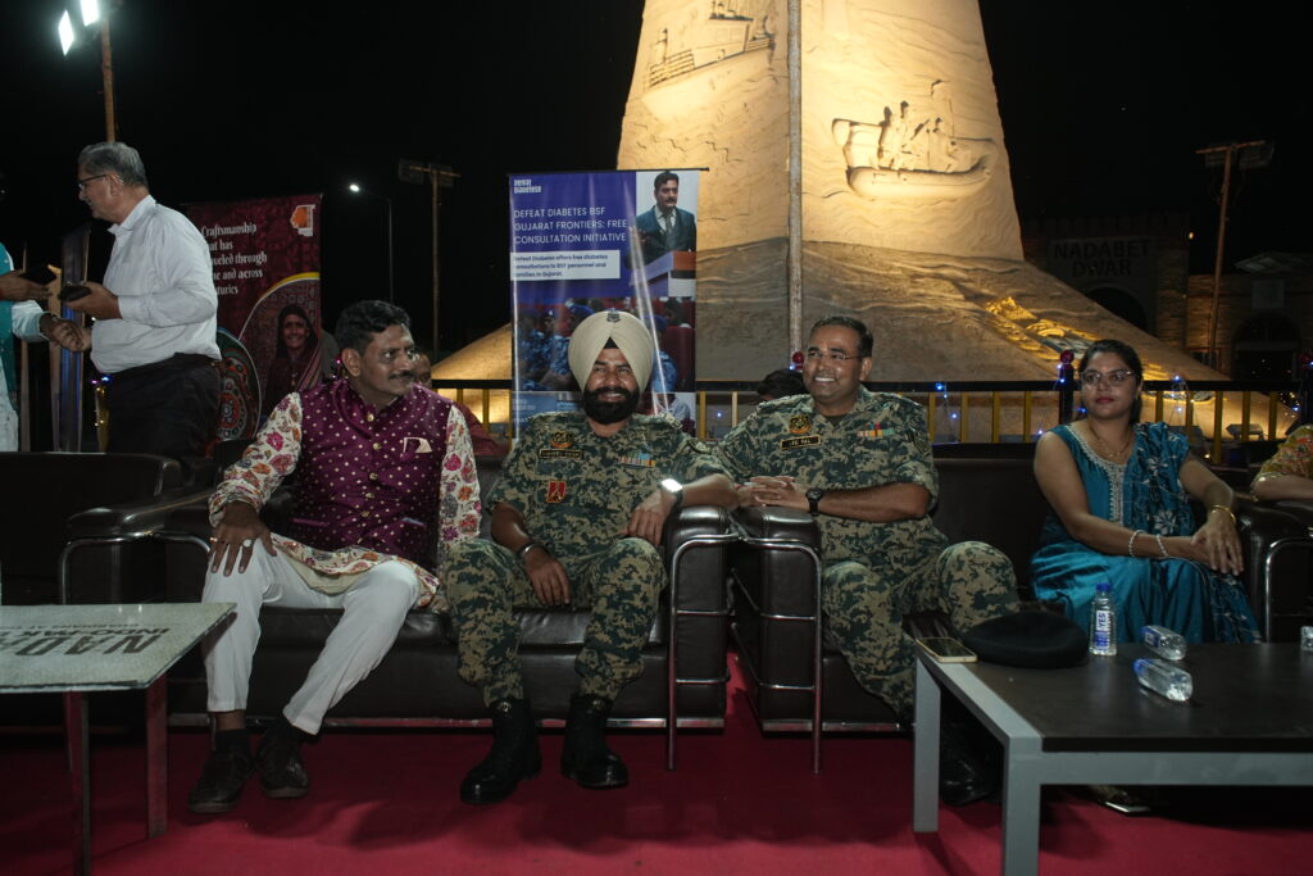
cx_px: 656
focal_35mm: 29
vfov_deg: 45.0
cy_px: 438
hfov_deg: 63.7
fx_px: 1058
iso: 2000
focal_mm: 29
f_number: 5.6
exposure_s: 1/200
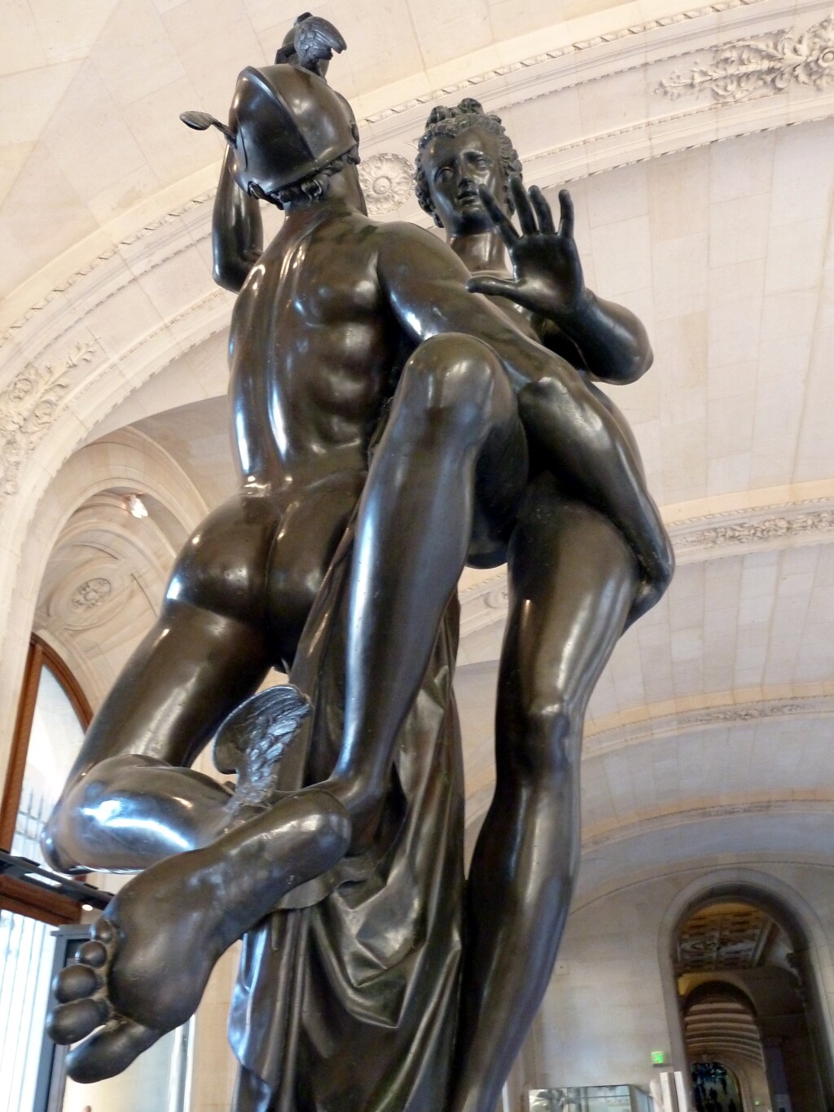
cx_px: 417
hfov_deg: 46.8
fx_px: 964
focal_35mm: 30
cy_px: 556
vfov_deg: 60.0
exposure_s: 1/15
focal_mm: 5
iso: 400
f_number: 3.4
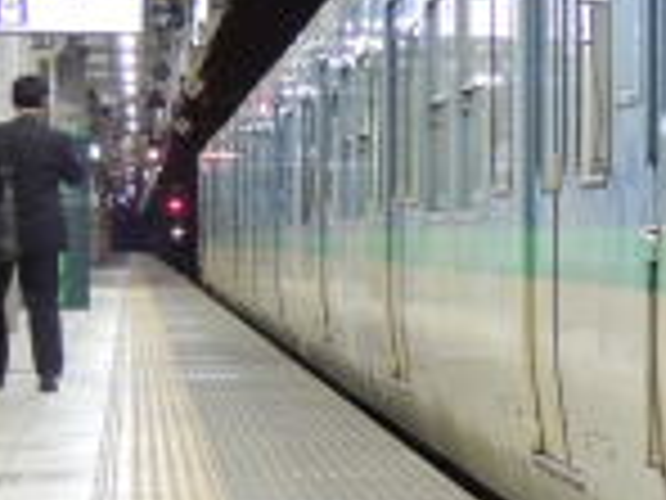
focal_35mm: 186
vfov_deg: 8.0
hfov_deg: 10.1
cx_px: 1138
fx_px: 3579
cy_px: 225
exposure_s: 1/20
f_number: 3.4
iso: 400
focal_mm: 7.6
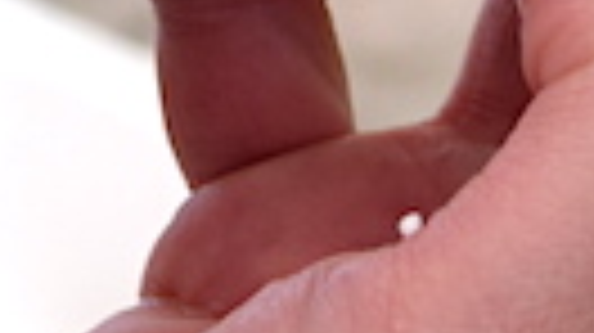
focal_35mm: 269
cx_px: 270
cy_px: -351
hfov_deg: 8.0
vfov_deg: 4.4
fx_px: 4227
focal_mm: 25
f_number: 5
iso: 400
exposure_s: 1/125
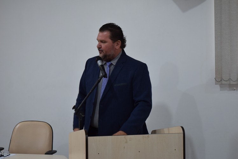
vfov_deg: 20.6
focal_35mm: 66
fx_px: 437
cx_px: 119
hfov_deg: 30.5
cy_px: 80
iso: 400
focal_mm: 44
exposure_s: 1/60
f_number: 4.2
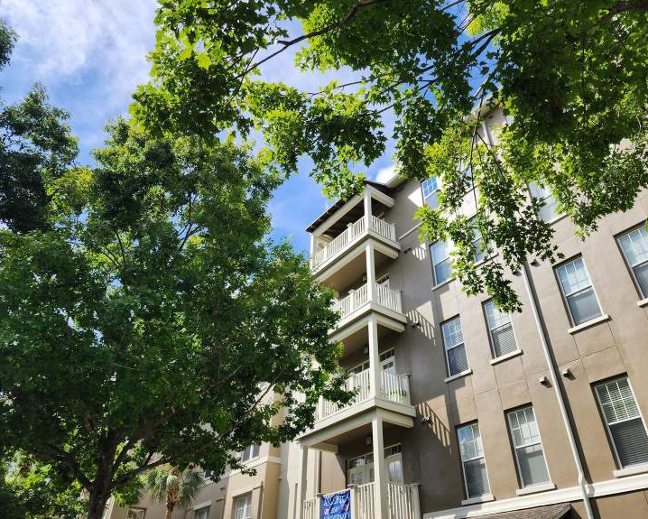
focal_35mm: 25
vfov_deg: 56.8
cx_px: 334
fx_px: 480
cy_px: 253
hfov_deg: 68.1
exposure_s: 1/854
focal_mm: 6.4
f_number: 1.8
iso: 12
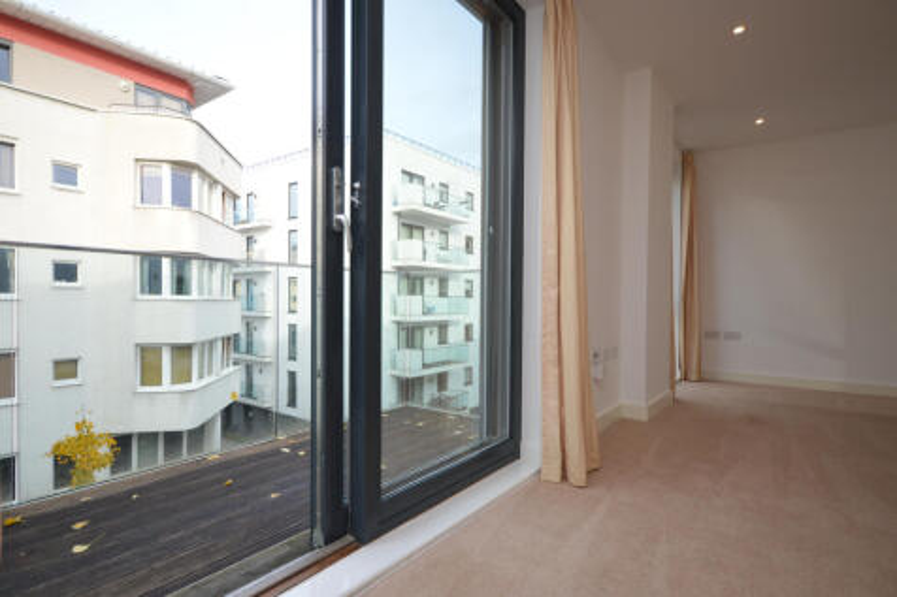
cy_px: 298
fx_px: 448
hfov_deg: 90.0
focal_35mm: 18
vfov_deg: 67.3
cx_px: 448
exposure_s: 1/125
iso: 200
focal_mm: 12
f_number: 5.6
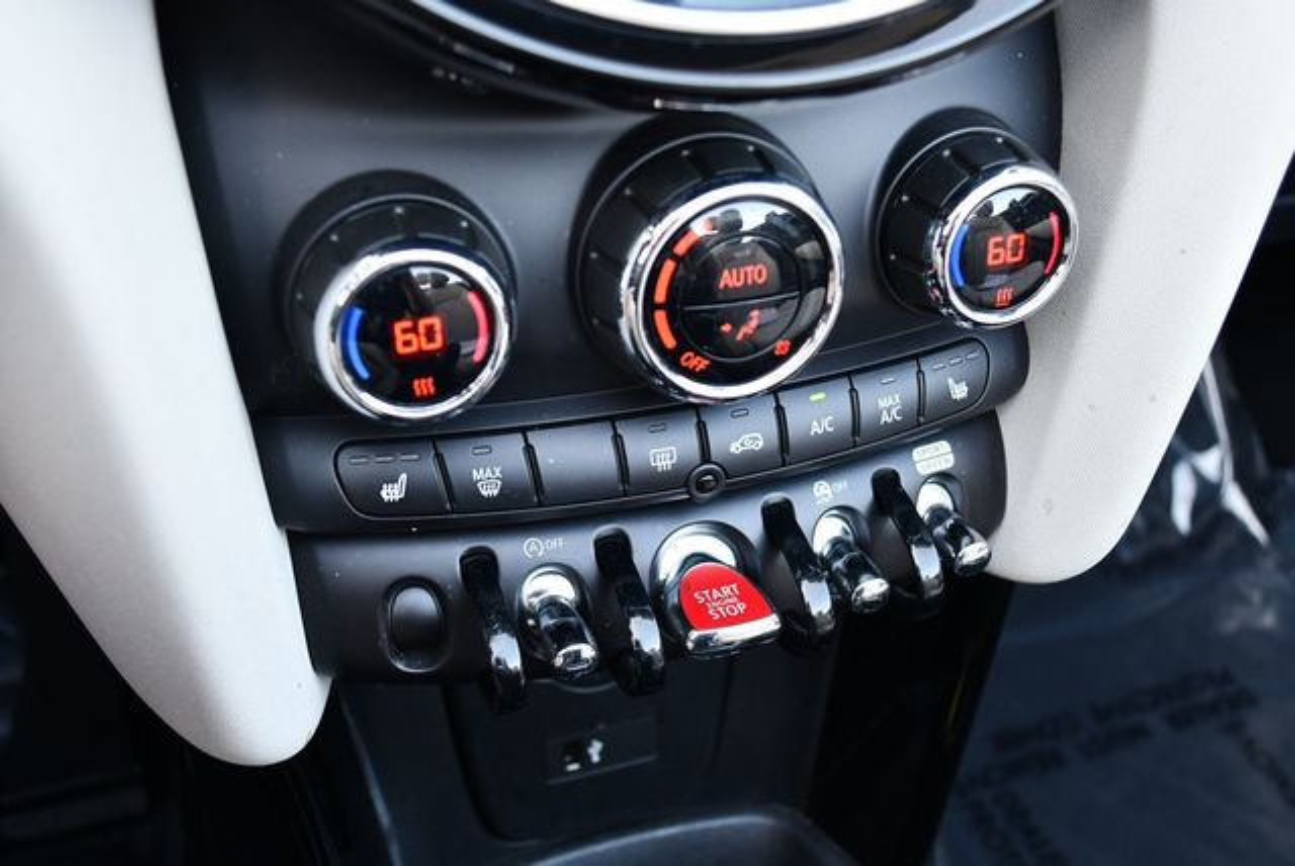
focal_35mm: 40
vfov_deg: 33.5
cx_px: 648
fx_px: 1440
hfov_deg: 48.4
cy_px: 433
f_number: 3.8
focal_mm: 20
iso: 800
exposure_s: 1/160
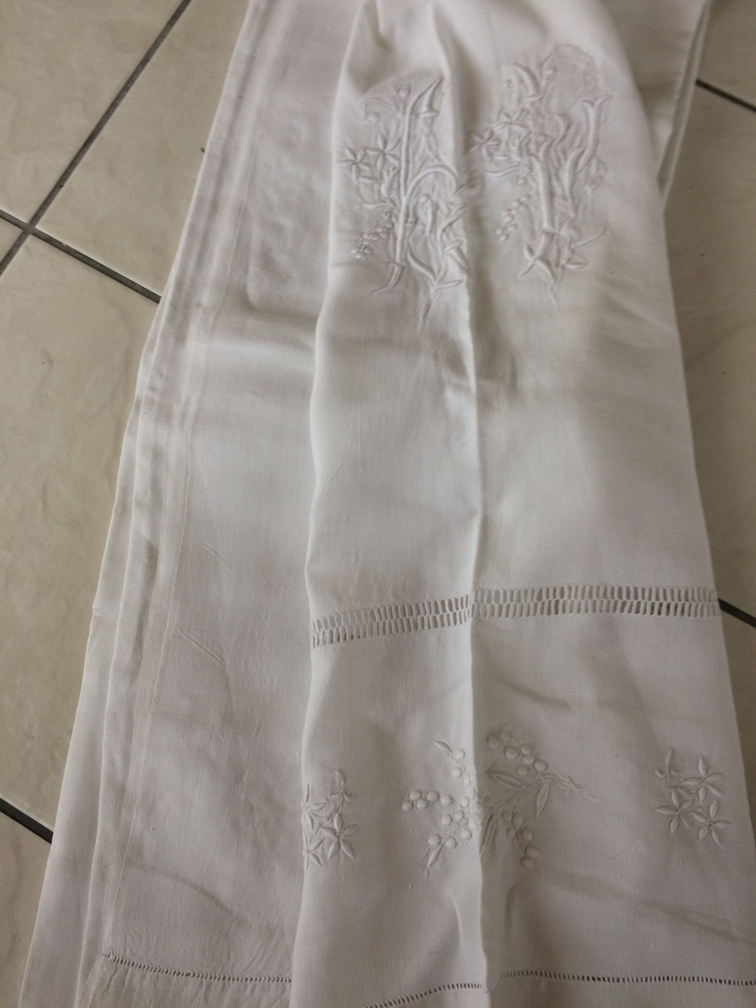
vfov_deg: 61.7
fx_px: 844
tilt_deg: -81.4
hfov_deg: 48.2
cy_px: 504
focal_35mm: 29
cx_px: 378
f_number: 2.2
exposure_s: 1/60
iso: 40
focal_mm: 4.15
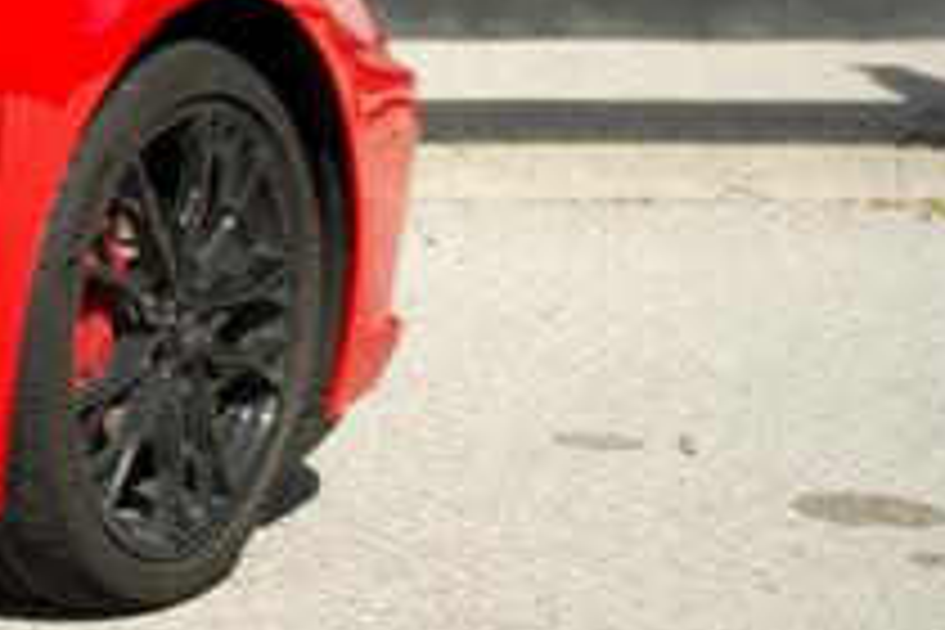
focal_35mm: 219
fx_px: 5748
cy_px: 212
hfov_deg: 8.4
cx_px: -1516
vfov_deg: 6.3
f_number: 2.8
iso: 250
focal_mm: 24
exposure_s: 1/50
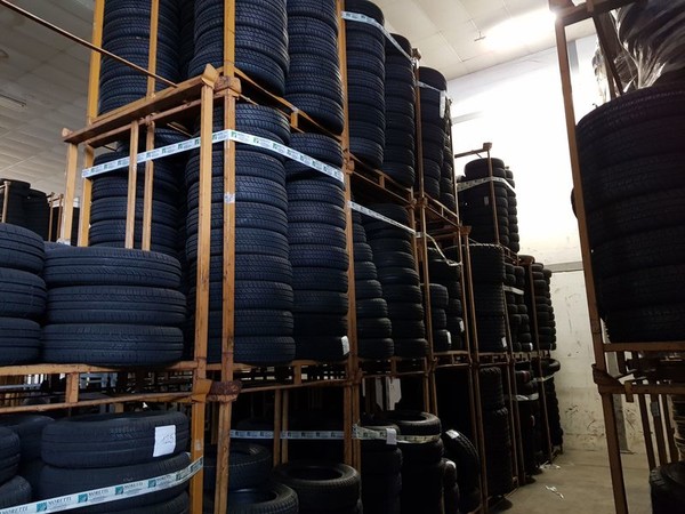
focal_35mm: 26
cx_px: 342
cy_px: 257
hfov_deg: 67.3
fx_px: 515
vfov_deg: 53.1
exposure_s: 1/13
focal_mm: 4.2
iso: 250
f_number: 1.7
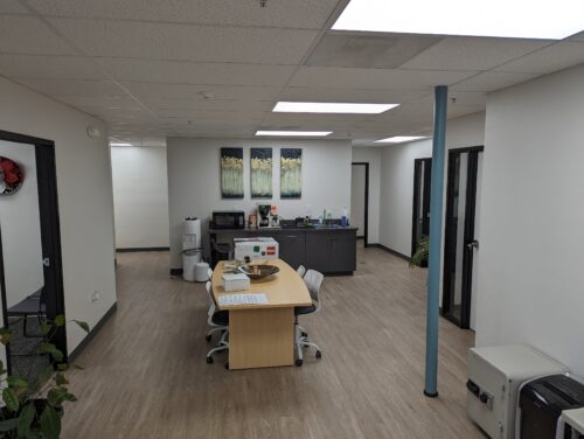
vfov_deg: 56.9
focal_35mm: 24
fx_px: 405
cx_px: 292
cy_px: 220
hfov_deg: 71.5
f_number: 1.85
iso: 36
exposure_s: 1/120
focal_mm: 6.81
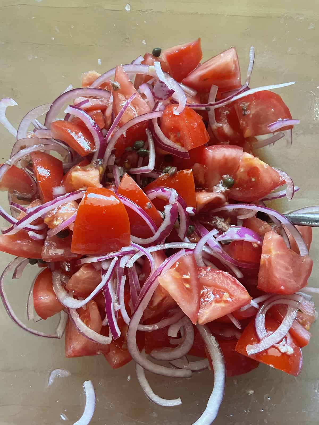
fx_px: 319
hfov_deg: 53.1
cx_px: 160
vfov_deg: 67.3
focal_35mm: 26
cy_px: 212
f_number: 1.6
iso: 320
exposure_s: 1/60
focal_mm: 4.2
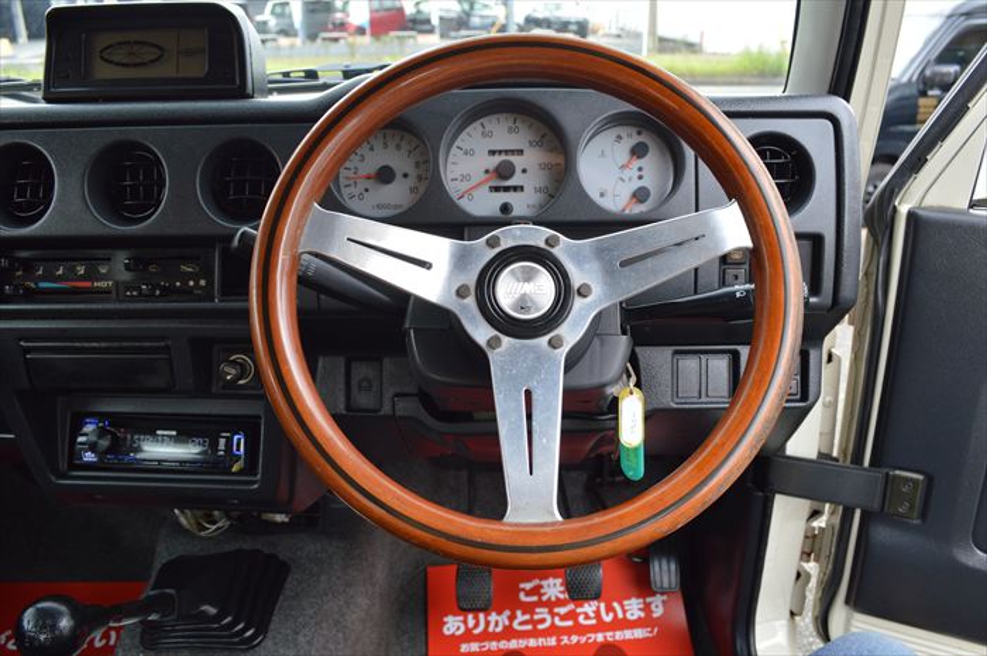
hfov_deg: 67.4
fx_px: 739
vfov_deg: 47.8
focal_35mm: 27
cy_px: 328
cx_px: 494
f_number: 5.6
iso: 400
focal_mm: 18
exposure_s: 1/125
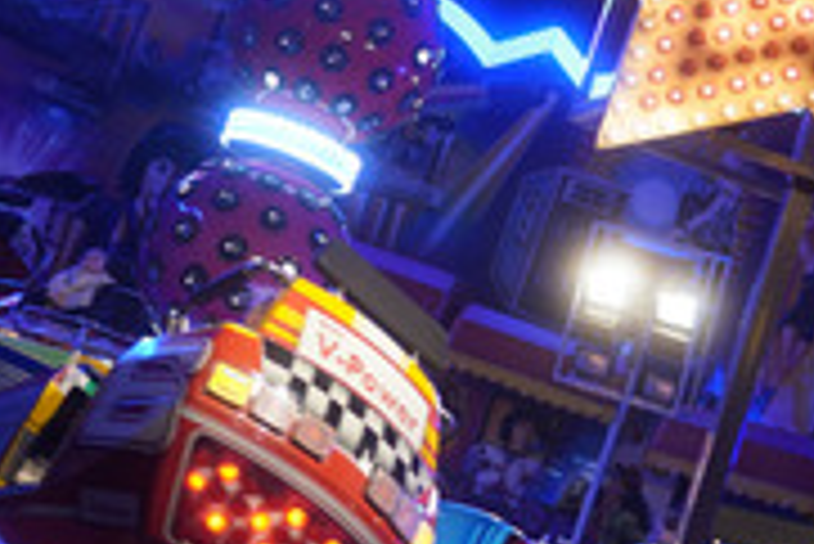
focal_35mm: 112
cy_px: 22
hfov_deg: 18.2
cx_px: 245
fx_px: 2534
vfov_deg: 12.1
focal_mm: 30
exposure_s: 1/320
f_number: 1.4
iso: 125
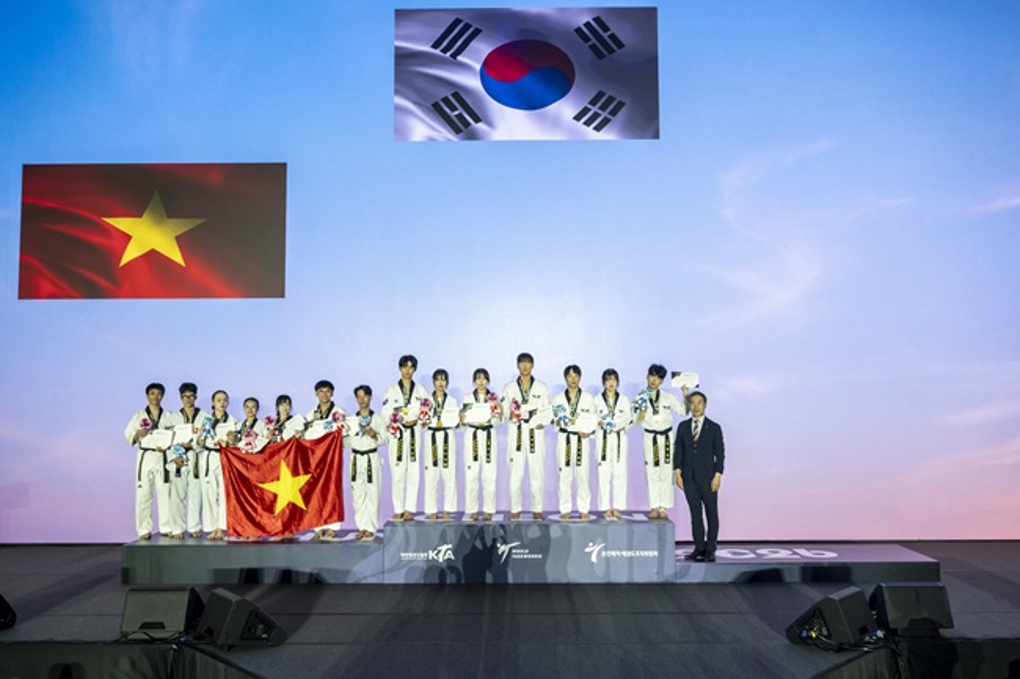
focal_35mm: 30
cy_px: 340
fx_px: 864
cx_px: 510
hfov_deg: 61.1
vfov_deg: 42.9
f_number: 5
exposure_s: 1/320
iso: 1250
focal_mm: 30.5
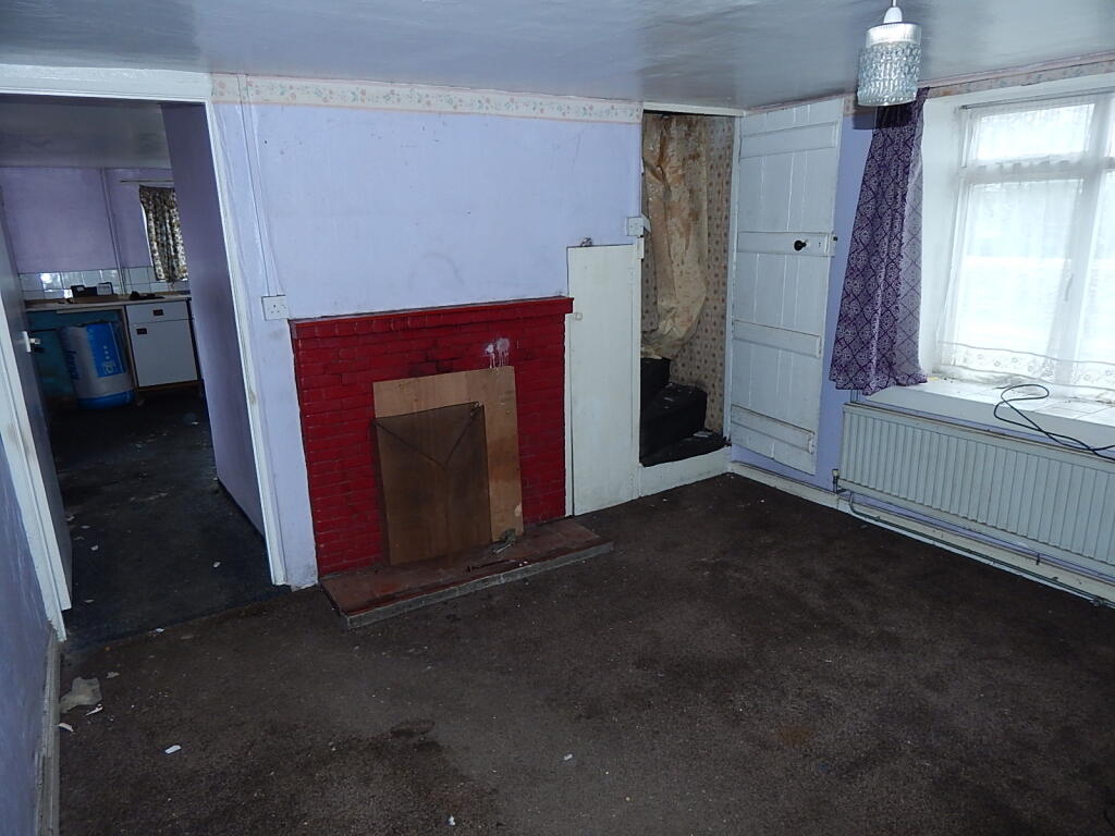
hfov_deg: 76.4
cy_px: 418
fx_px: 709
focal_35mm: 22
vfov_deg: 61.1
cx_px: 558
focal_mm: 4
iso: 125
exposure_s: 1/30
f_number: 3
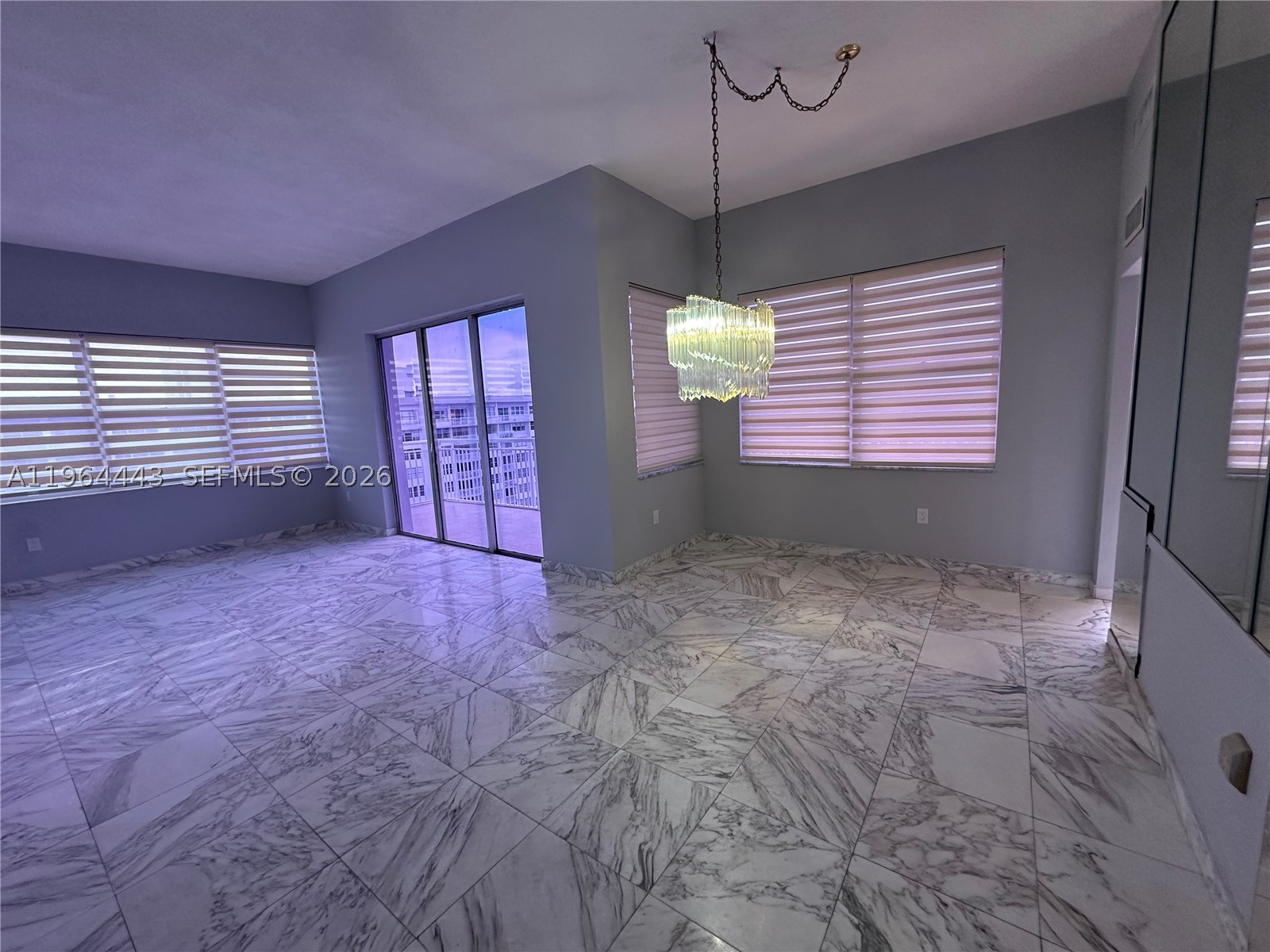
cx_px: 635
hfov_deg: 102.1
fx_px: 514
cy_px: 476
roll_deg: +2.6
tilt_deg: -7.6
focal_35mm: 14
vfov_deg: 85.7
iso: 160
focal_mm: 2.22
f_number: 2.2
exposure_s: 1/60
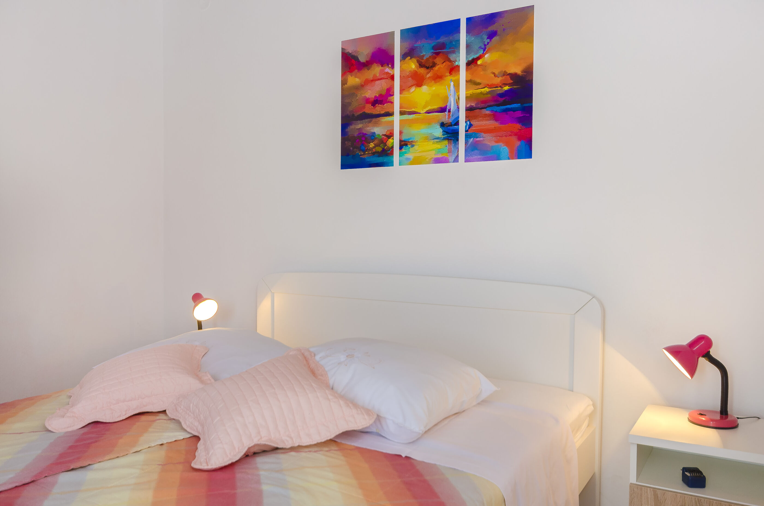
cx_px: 382
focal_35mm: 30
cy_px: 253
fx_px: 635
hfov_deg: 62.0
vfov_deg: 43.4
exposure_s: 1/50
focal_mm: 20
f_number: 7.1
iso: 250
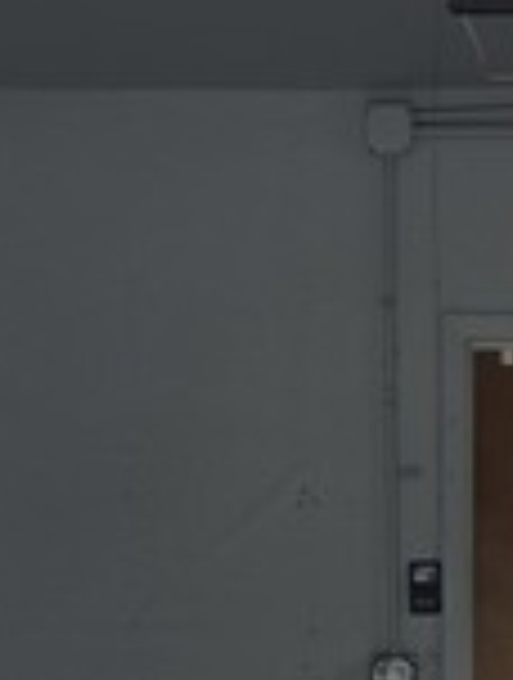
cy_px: 1270
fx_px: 3227
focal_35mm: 164
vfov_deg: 11.1
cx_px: 572
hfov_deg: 9.0
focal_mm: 6.5
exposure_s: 1/180
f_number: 1.4
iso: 20
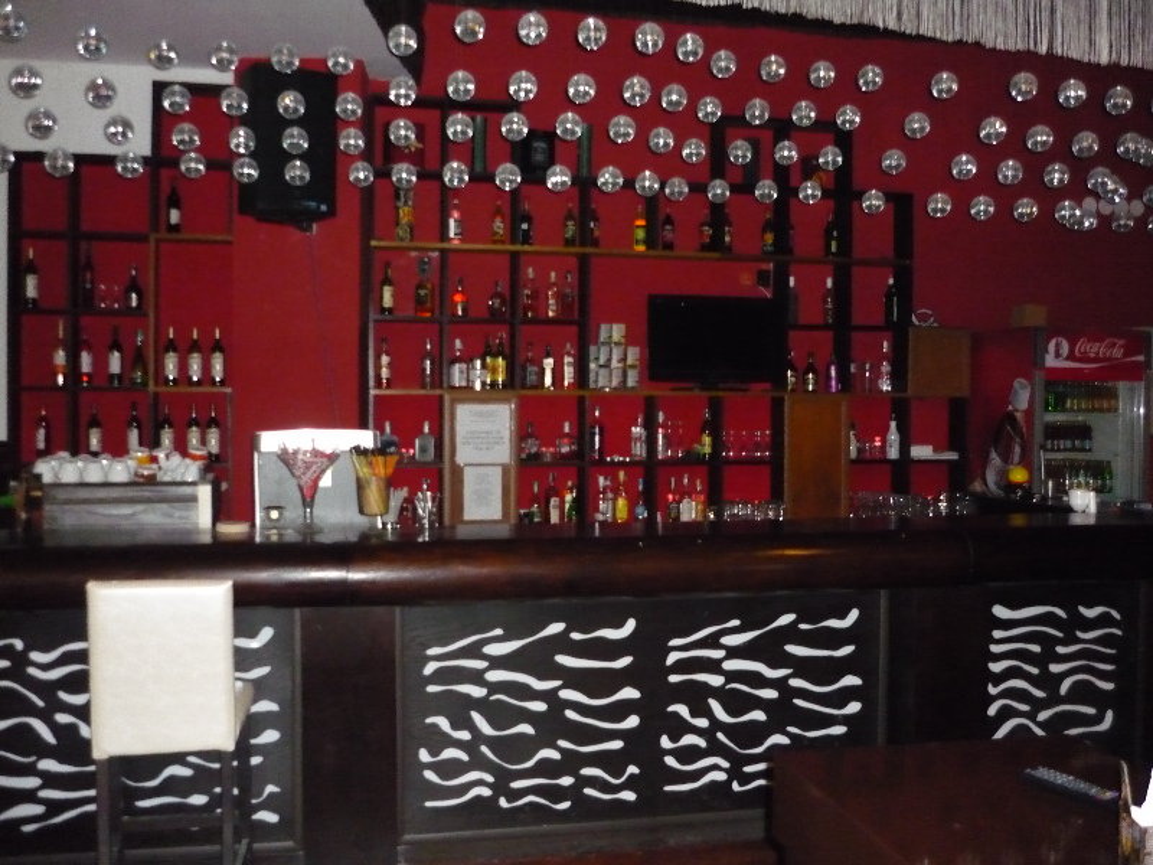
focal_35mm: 33
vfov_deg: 42.9
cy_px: 432
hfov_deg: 55.4
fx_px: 1099
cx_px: 576
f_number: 2.8
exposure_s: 1/30
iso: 800
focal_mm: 5.5
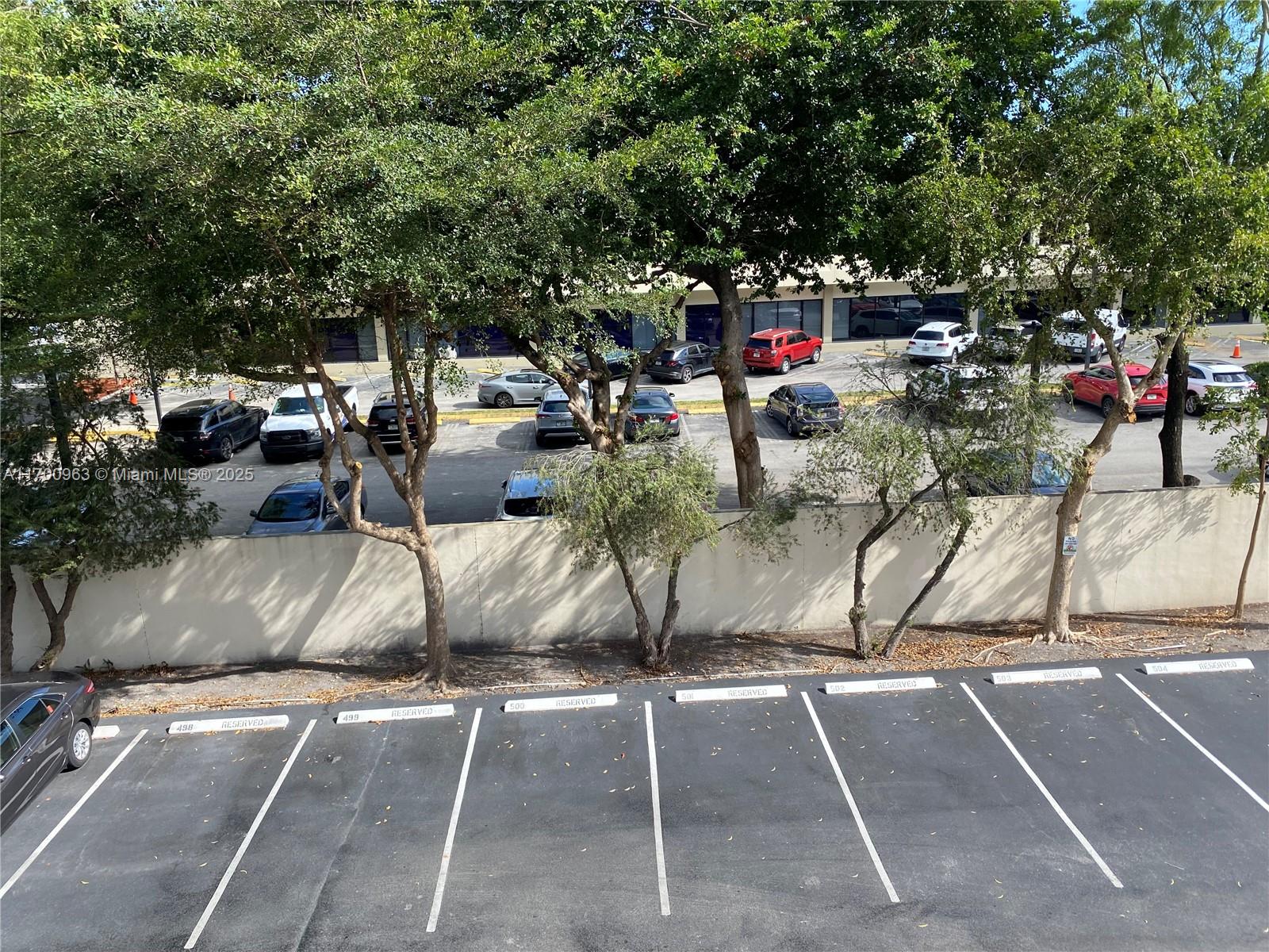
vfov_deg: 53.1
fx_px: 953
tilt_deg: -15.9
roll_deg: +0.7
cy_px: 476
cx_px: 634
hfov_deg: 67.3
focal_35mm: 26
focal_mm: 4.25
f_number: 1.8
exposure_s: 1/858
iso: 32
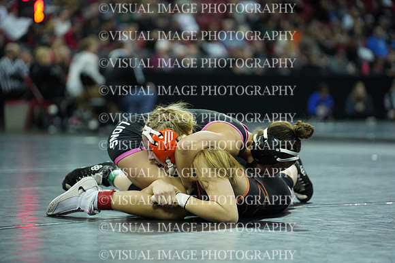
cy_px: 132
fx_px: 1646
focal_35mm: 150
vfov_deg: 9.2
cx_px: 198
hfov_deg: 13.7
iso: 6400
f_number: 2.8
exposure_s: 1/1250
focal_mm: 150
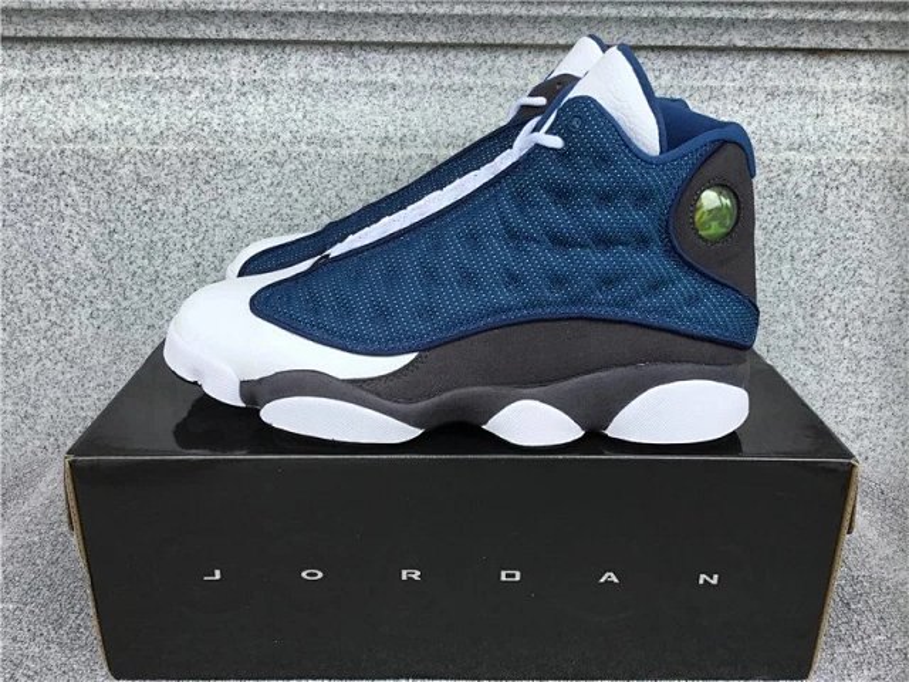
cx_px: 454
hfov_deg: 58.4
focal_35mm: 31
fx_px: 814
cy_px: 341
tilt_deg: -20.8
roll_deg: -0.4
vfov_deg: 45.4
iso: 25
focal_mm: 3.3
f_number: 2.4
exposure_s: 1/372
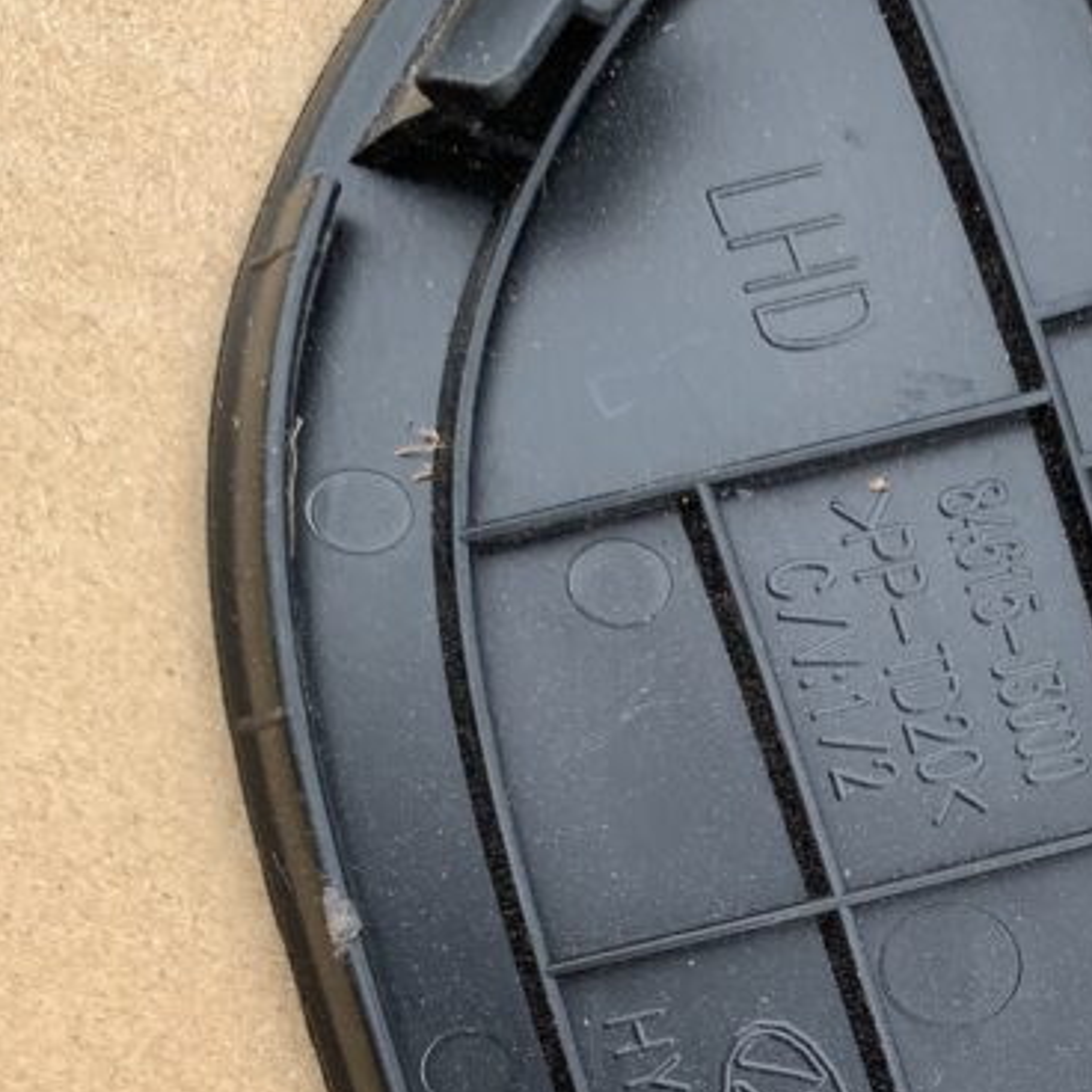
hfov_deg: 25.9
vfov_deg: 25.0
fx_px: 2284
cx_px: 1012
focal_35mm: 64
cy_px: 1205
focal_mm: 4.25
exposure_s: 1/150
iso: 25
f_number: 1.8
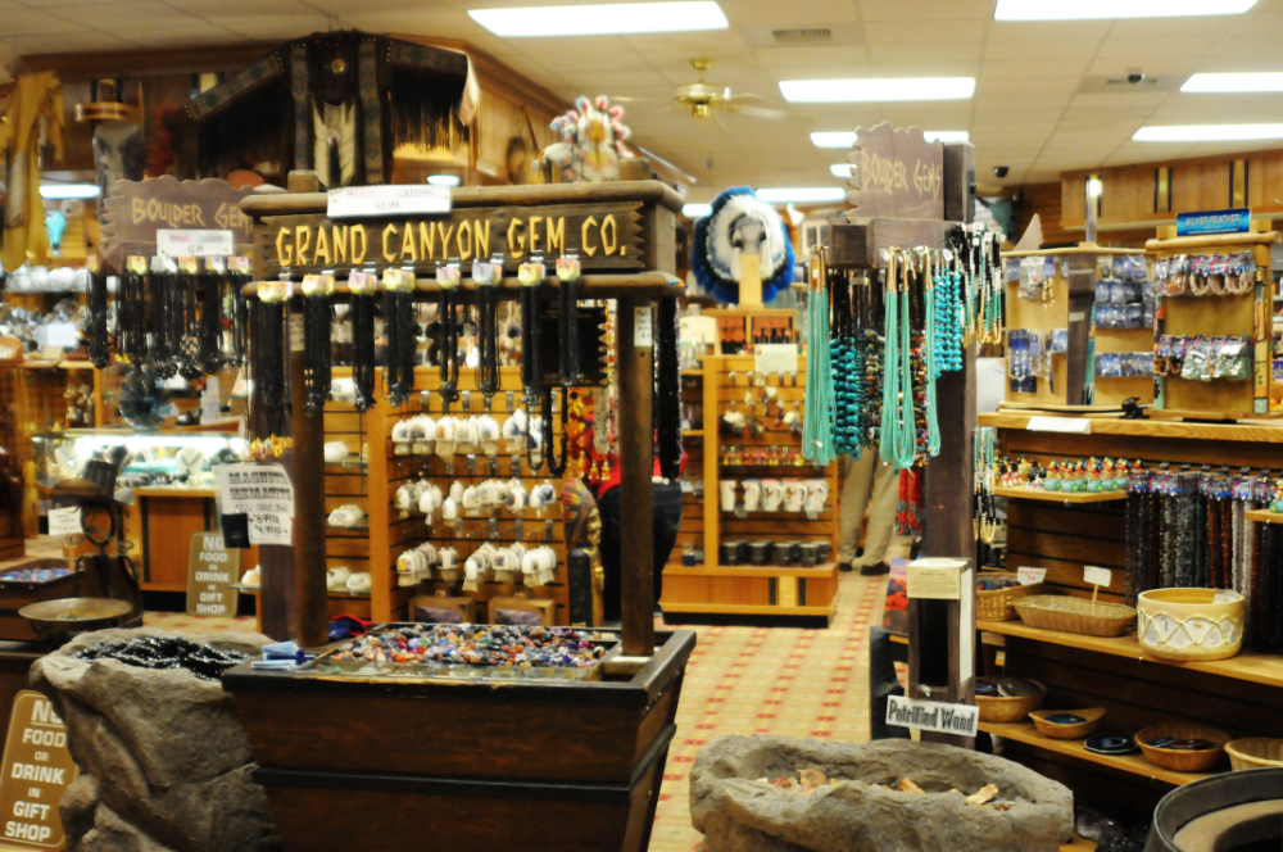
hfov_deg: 46.5
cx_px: 642
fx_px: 1495
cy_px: 426
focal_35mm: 42
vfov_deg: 31.8
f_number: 3.5
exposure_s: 1/160
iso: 2000
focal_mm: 28
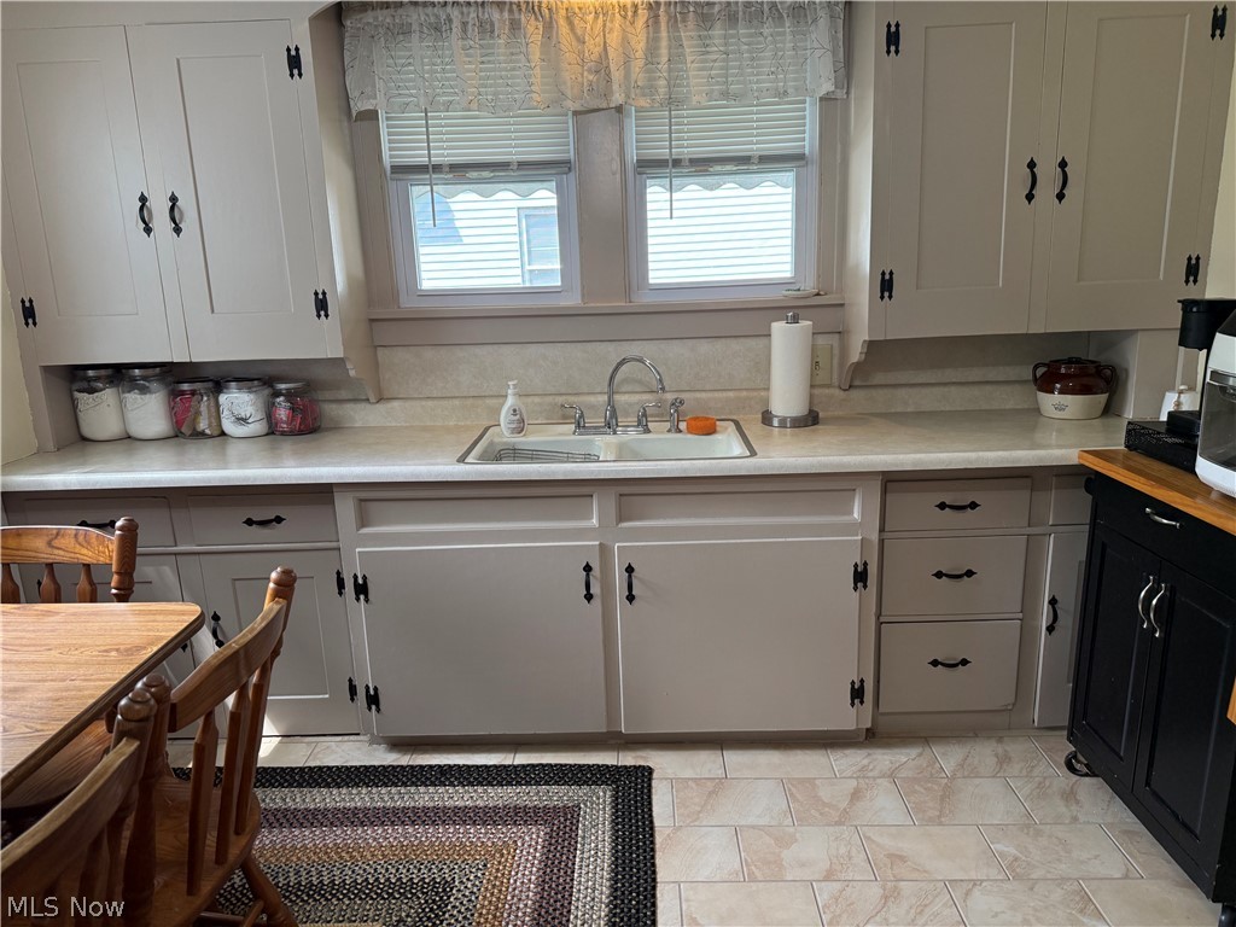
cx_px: 618
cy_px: 464
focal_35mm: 24
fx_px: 857
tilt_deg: -13.1
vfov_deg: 56.8
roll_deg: +1.8
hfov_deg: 71.6
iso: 200
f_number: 1.78
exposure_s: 1/124
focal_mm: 6.76
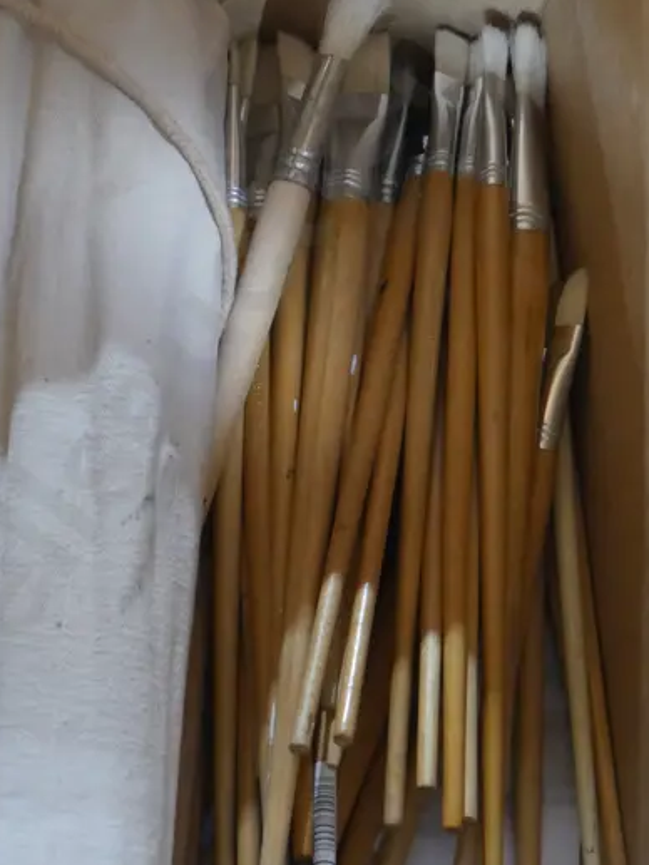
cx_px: 208
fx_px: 2474
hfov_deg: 14.9
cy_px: 328
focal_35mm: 99
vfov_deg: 19.8
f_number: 5.3
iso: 3200
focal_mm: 25
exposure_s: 1/25
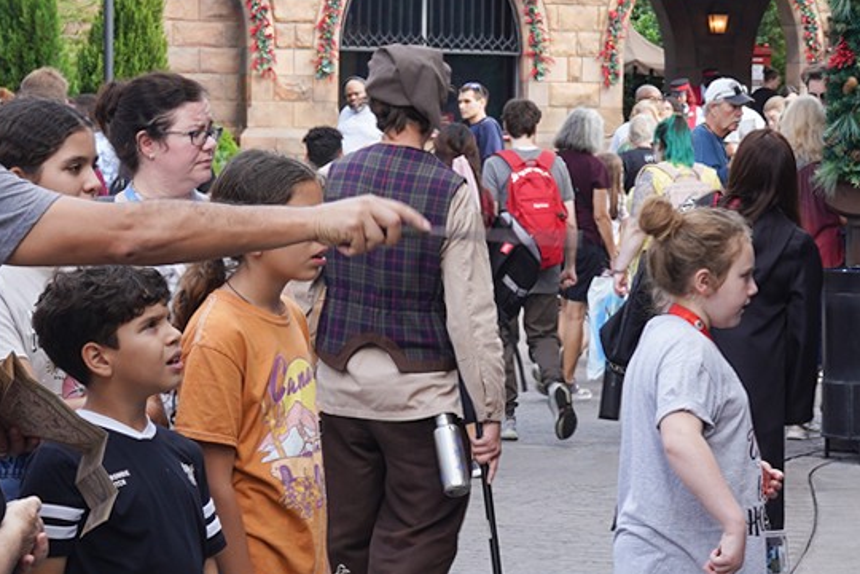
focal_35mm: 163
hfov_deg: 12.4
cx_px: 987
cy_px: 257
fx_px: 3894
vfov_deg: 8.4
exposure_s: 1/80
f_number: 9
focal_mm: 44
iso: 200
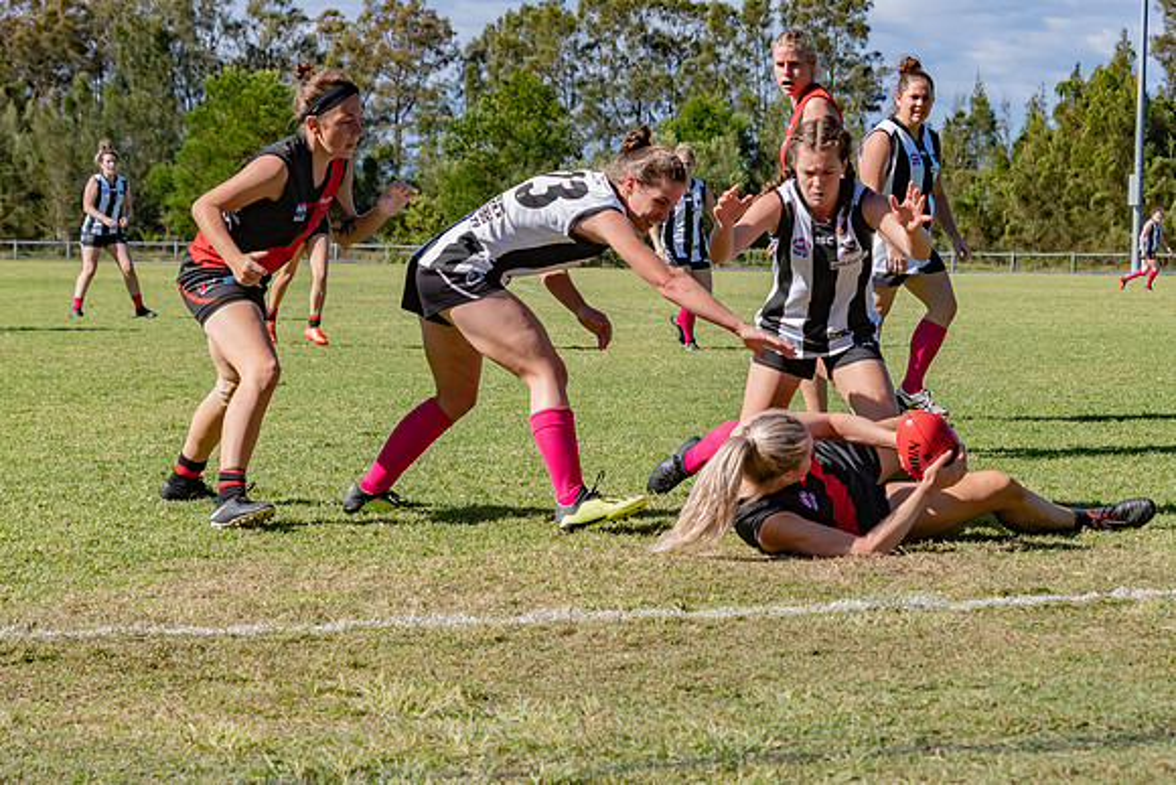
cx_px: 560
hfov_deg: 20.6
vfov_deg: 13.8
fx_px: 3239
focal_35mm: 99
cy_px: 402
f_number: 6.3
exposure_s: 1/3200
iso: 800
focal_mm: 62
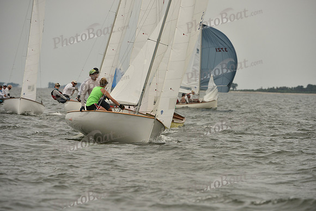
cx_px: 158
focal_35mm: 290
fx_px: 2546
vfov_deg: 4.7
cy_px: 106
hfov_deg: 7.1
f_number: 6.3
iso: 400
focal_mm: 290
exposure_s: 1/1000
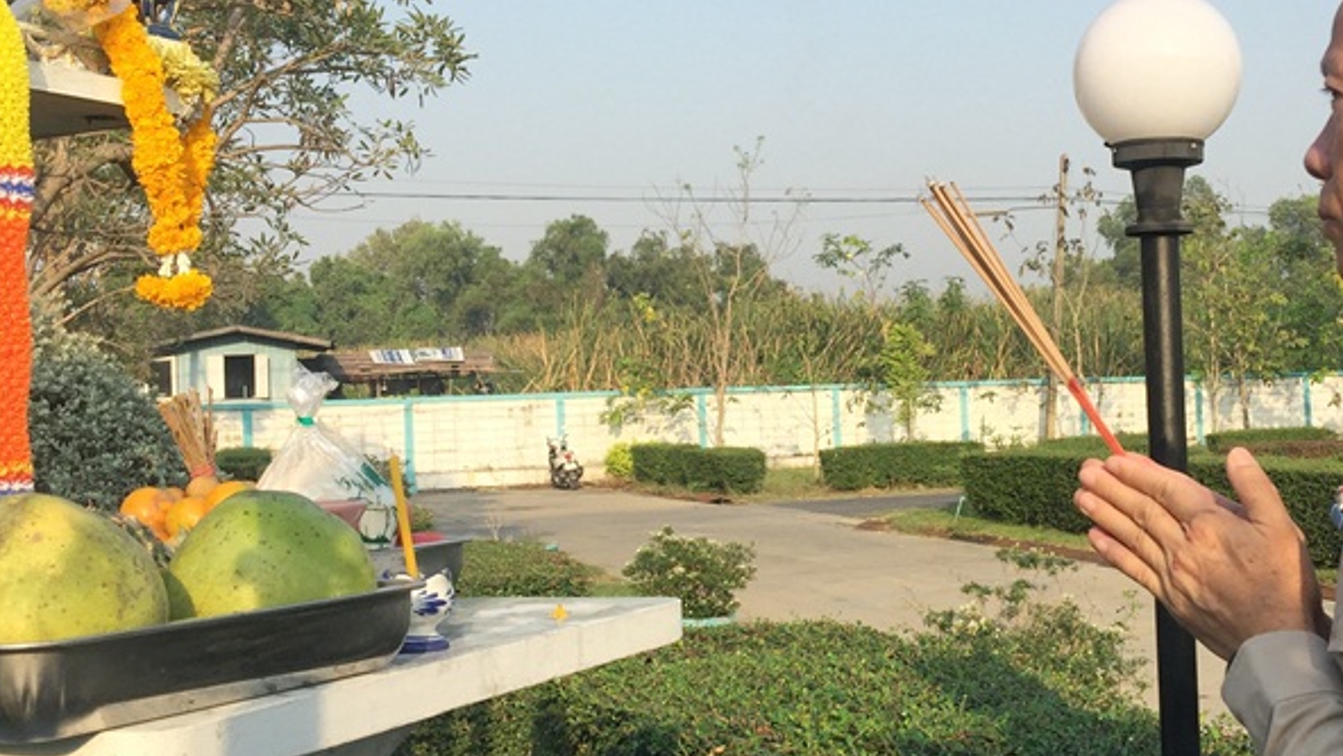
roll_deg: +1.2
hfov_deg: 42.7
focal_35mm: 48
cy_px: 367
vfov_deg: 24.9
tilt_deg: +0.9
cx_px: 801
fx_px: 1709
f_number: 2.2
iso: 32
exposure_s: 1/879
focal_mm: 4.15
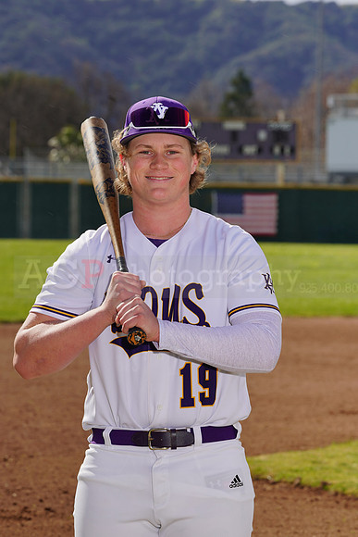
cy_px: 268
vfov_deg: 10.0
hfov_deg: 6.7
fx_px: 3071
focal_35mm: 206
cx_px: 179
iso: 100
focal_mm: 206
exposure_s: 1/250
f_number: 11
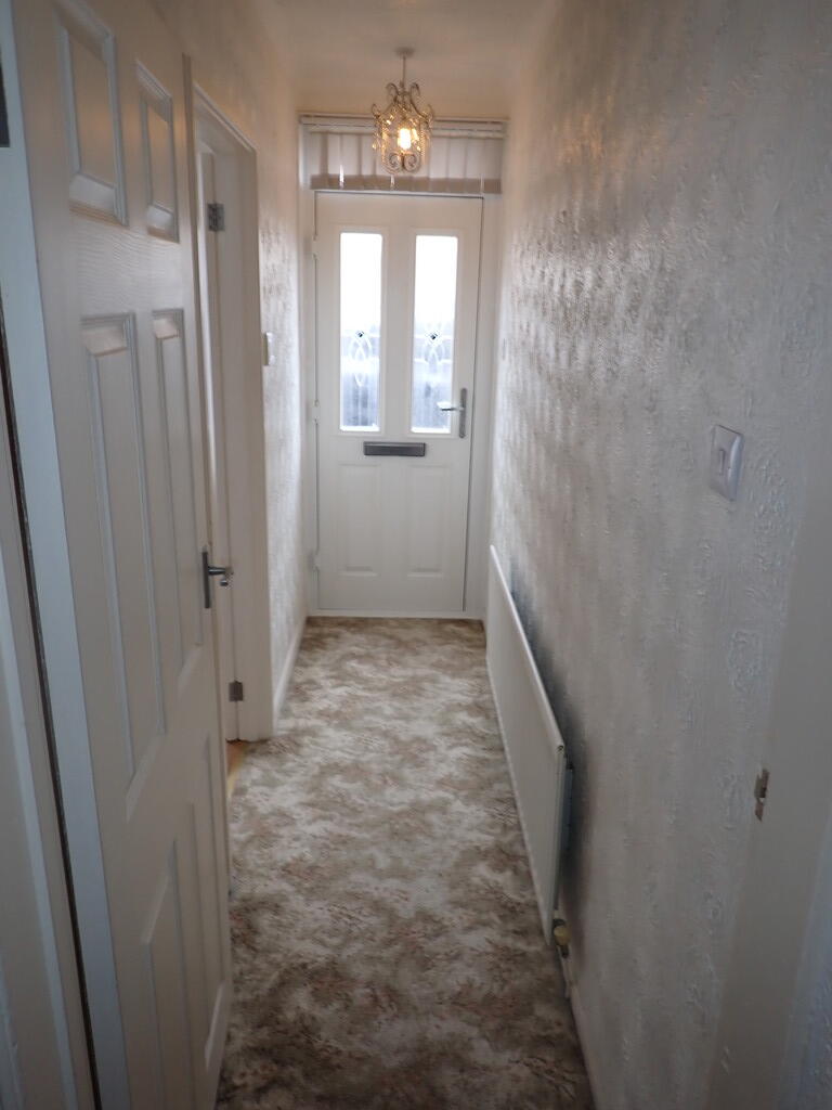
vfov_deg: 69.4
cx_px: 416
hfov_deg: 54.9
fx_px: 801
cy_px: 555
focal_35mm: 25
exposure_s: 1/60
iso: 160
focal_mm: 4.5
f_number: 2
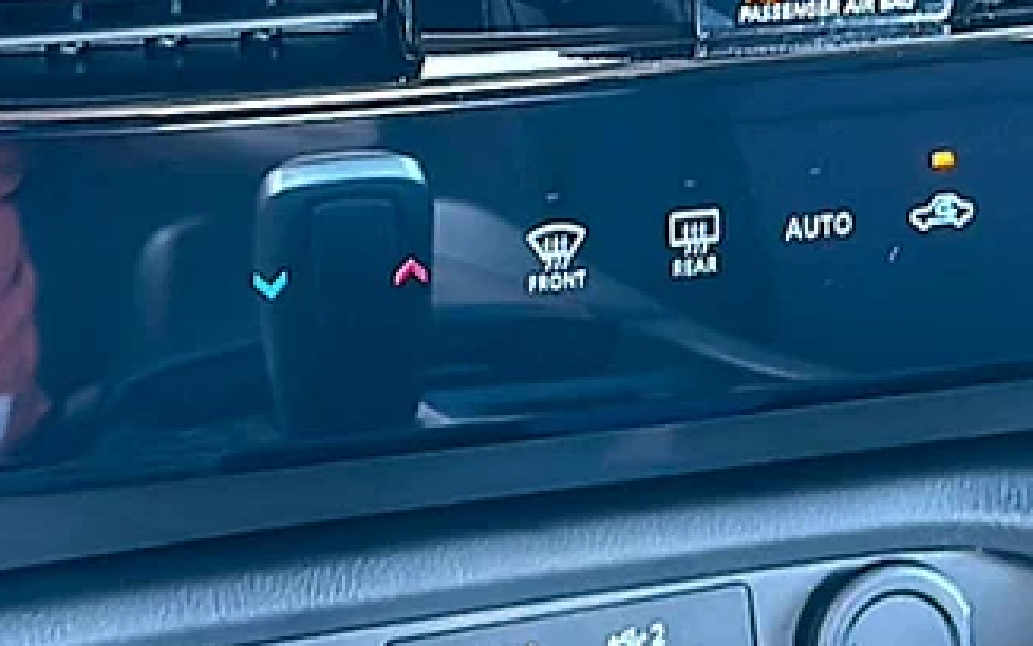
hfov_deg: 25.1
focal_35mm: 82
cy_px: 169
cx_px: 672
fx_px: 2309
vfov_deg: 15.9
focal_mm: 6.86
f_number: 1.78
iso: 160
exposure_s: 1/63
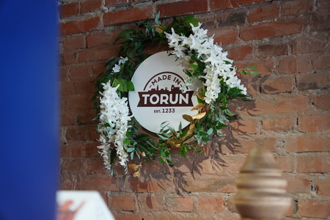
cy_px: 110
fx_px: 565
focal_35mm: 62
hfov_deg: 32.6
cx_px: 165
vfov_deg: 22.0
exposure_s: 1/200
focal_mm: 41.1
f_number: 2.8
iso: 1000
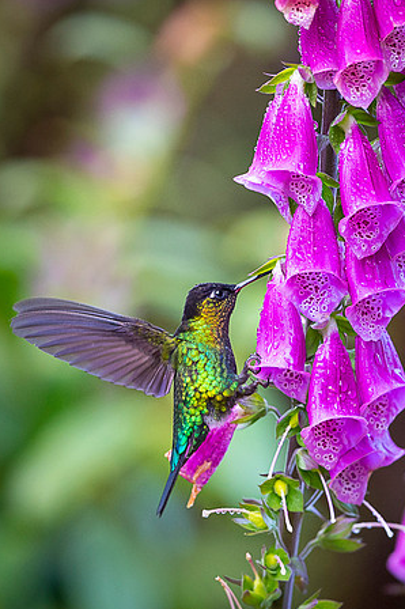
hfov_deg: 1.6
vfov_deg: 2.3
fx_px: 14872
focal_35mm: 880
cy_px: 326
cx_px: 215
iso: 2200
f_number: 4
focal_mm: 500
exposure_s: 1/320
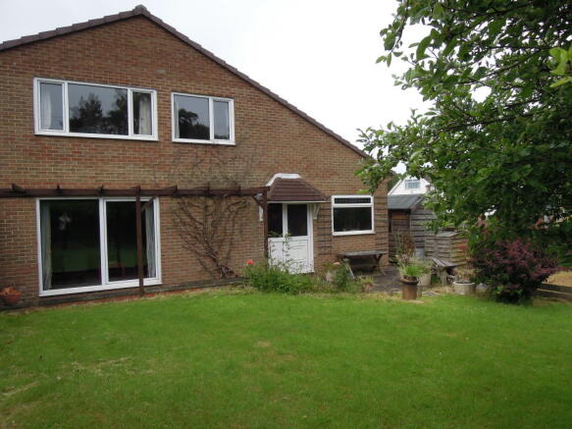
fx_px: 396
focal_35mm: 24
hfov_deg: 71.6
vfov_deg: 56.8
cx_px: 286
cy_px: 214
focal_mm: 4.3
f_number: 2.8
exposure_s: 1/1250
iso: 160
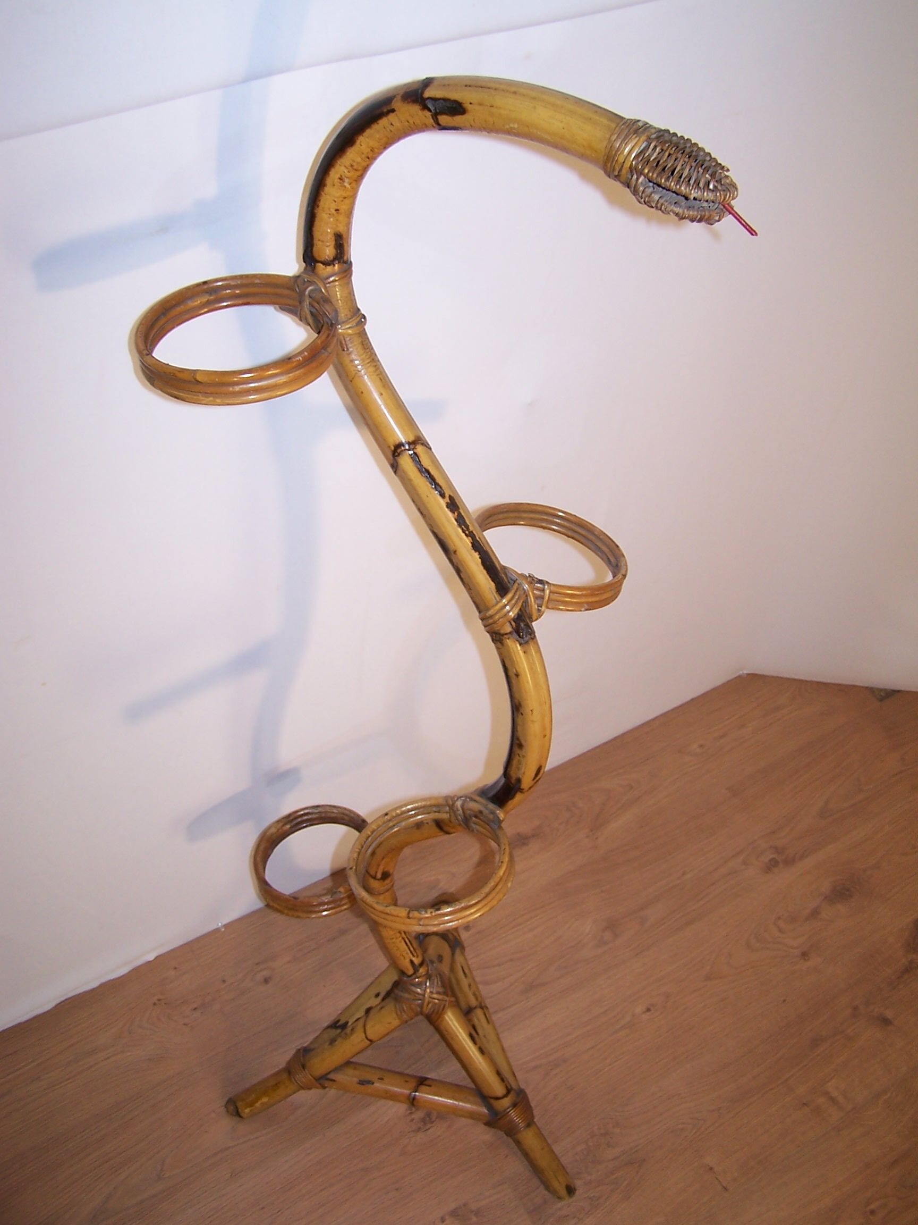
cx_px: 459
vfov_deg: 49.0
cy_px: 612
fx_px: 1344
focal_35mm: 38
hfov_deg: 37.7
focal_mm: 6.3
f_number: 2.8
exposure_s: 1/60
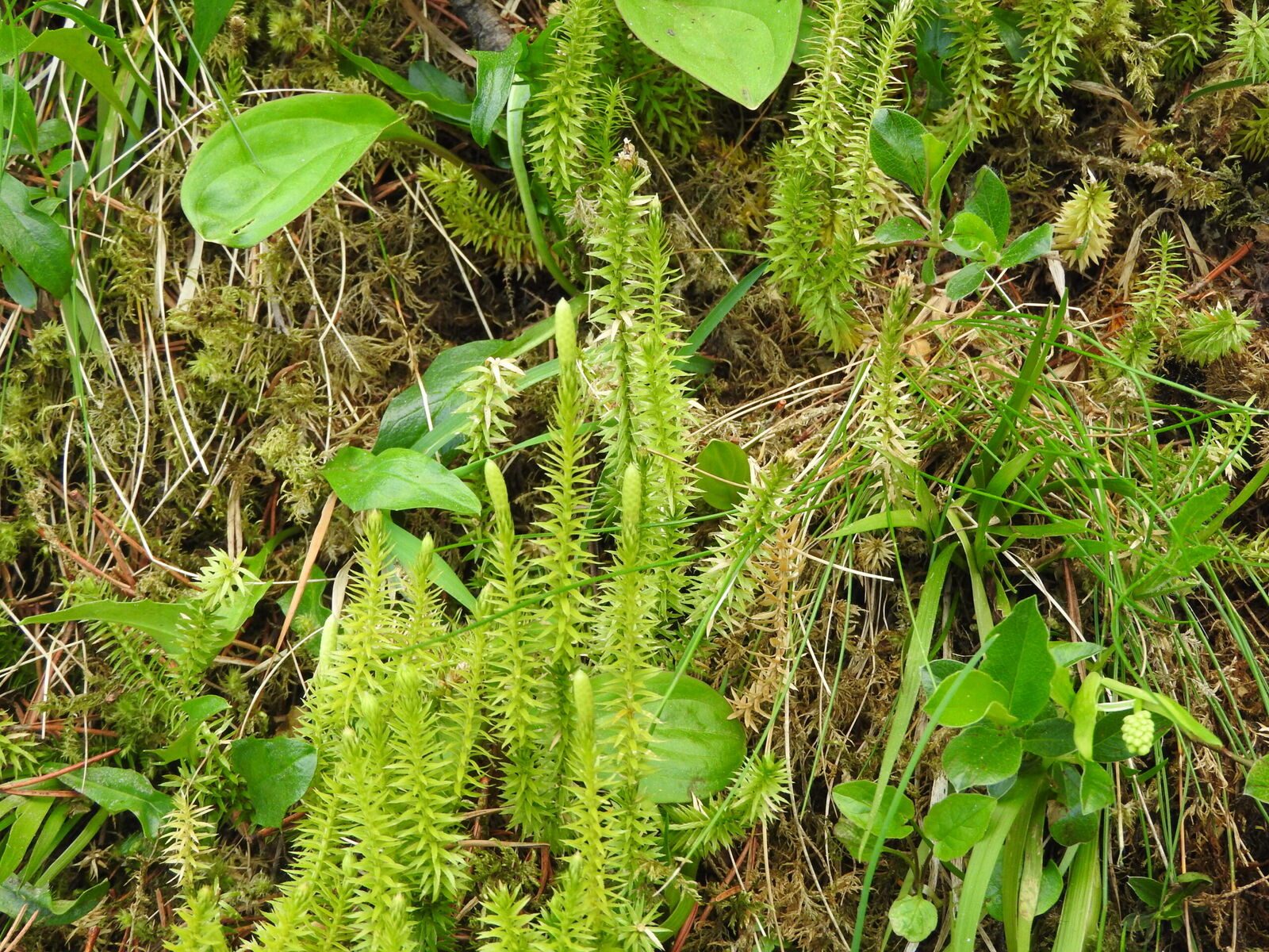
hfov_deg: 34.9
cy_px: 476
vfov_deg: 26.6
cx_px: 634
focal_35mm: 55
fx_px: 2016
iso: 220
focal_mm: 9.9
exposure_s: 1/125
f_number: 4
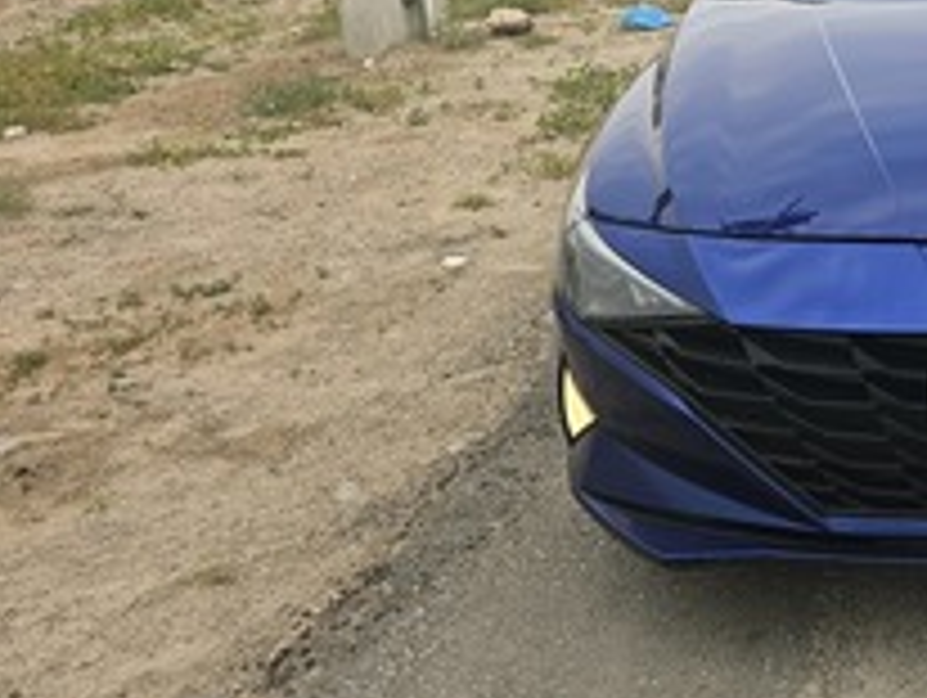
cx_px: 952
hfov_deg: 33.8
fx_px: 1367
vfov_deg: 28.5
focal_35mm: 51
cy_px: 241
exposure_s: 1/180
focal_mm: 6.3
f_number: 1.7
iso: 25
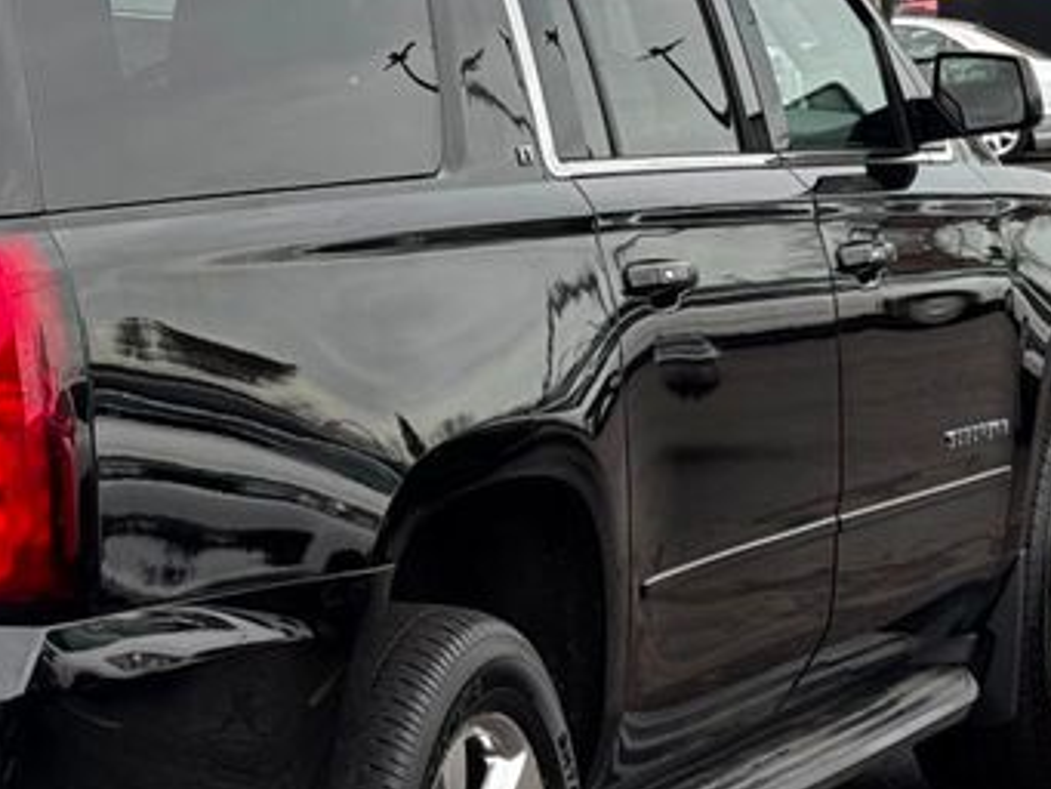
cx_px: -99
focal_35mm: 144
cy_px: 268
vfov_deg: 10.3
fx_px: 4374
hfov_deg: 13.4
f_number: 1.78
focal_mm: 6.76
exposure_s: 1/593
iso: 64
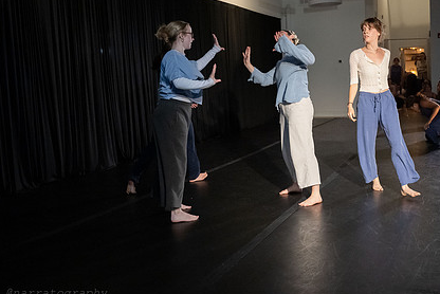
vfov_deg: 34.1
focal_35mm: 39
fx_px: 477
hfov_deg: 48.7
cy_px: 107
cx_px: 292
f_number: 4
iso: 6400
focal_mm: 28
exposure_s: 1/400
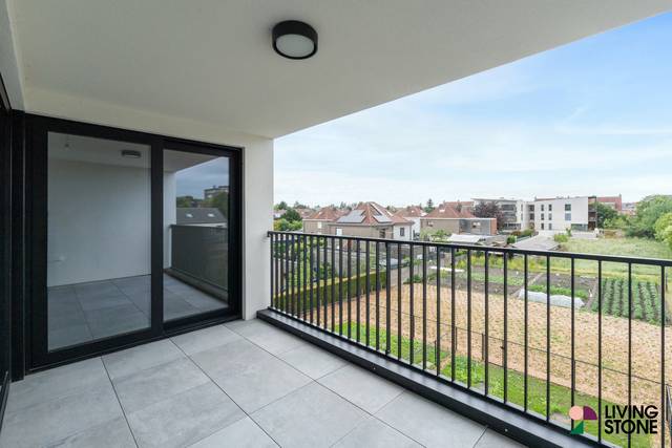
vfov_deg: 72.1
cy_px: 224
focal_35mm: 16
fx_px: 308
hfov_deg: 95.0
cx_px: 336
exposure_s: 1/160
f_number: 11
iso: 250
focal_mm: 16.5
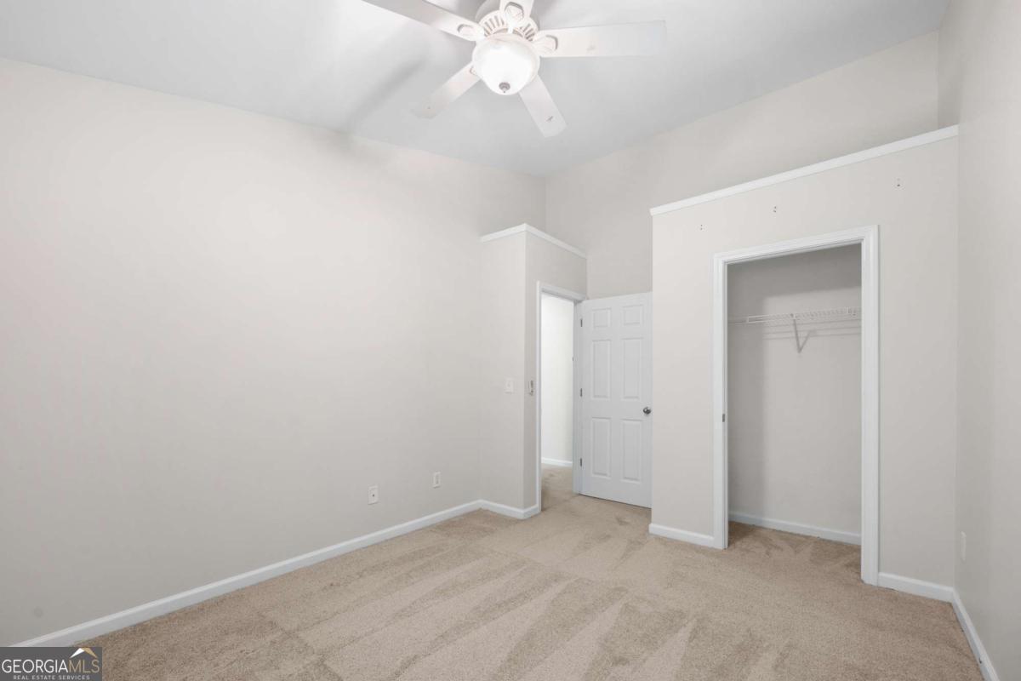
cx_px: 510
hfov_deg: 104.3
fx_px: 397
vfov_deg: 81.2
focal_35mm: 14
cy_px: 340
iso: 500
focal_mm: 14
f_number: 7.1
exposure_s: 1/4
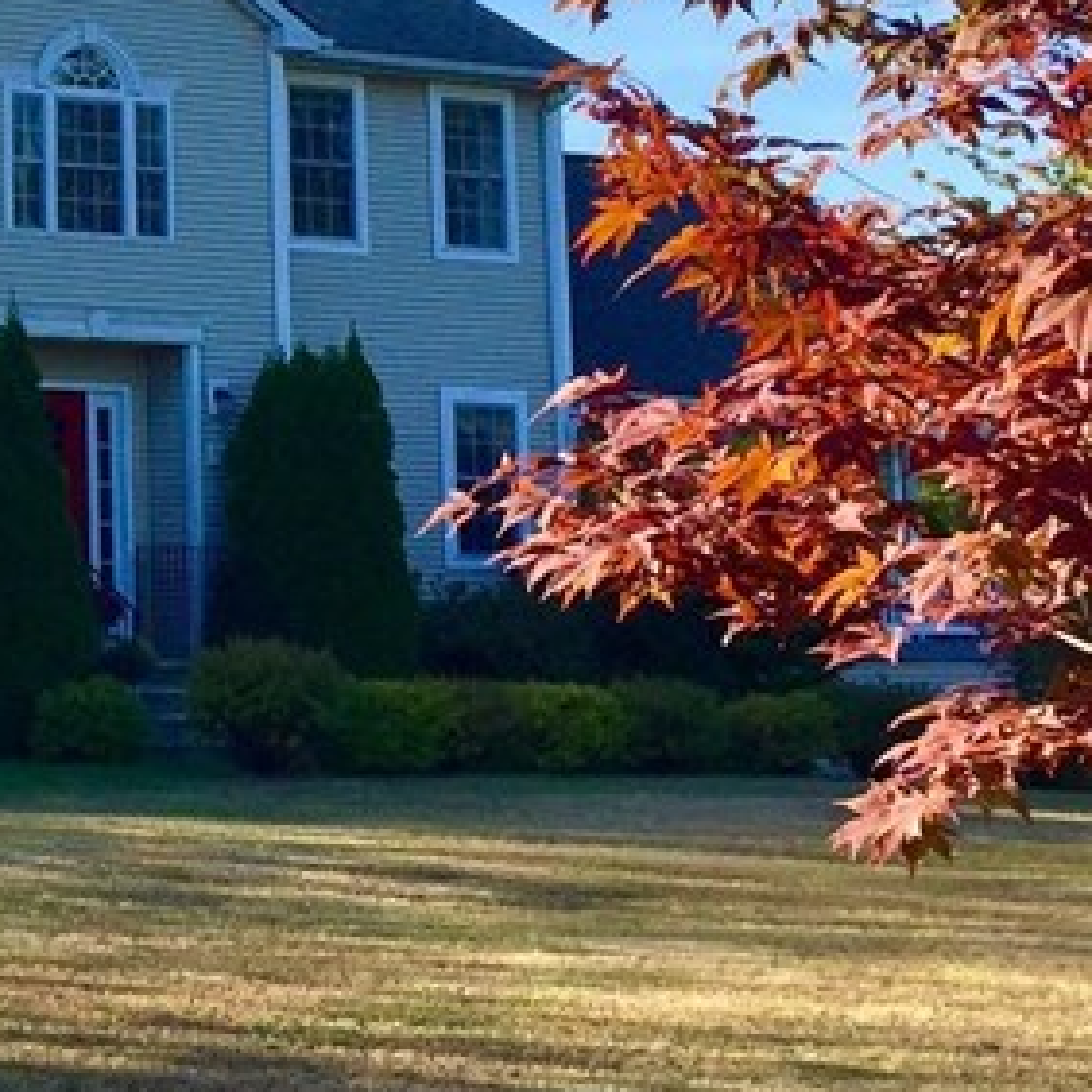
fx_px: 3319
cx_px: -391
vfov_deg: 18.4
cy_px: 128
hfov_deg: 17.4
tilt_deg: +8.8
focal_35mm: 93
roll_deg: -0.4
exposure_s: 1/719
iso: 32
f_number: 2.2
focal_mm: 4.15
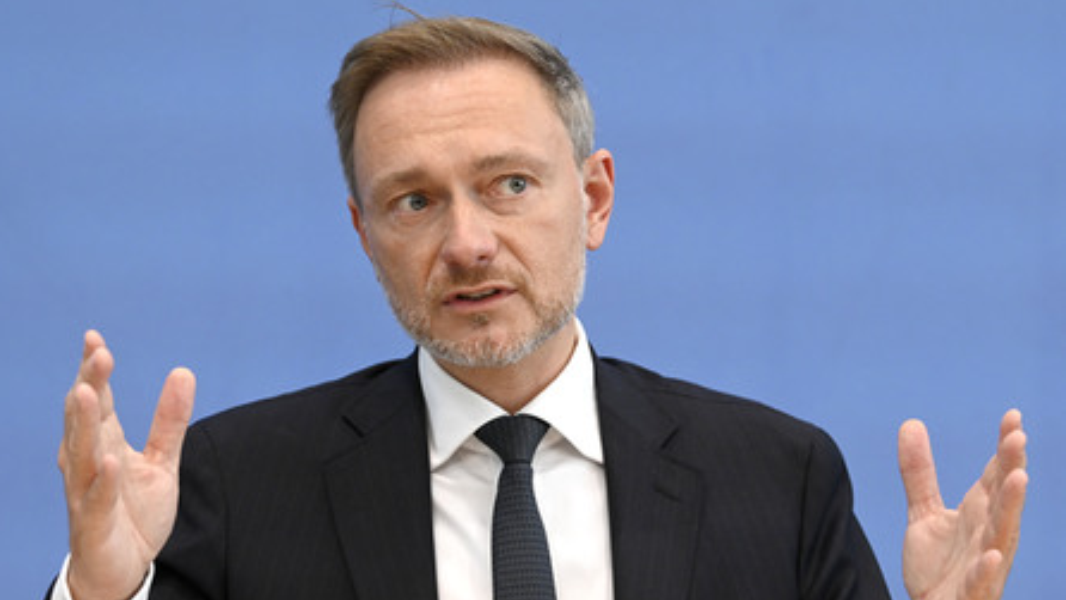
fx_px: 3590
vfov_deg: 9.5
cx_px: 529
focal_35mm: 127
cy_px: 354
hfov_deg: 16.9
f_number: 5.6
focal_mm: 120
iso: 3200
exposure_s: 1/640
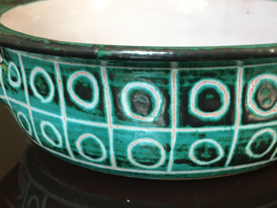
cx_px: 144
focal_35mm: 59
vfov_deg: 24.5
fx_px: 472
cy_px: 155
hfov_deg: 32.7
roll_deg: -0.5
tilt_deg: -23.0
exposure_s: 1/33
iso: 64
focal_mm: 4.15
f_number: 2.2
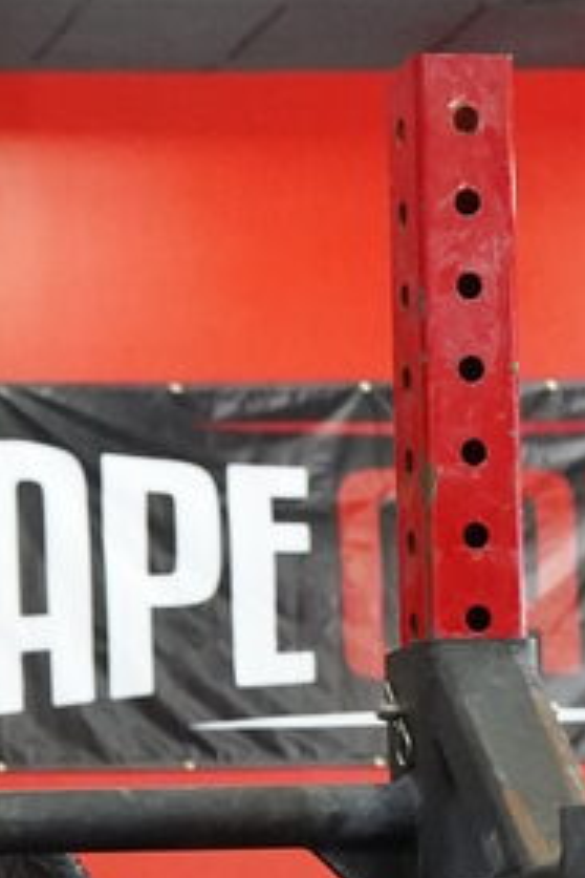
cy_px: 972
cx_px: -324
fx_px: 3851
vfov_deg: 12.8
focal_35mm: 158
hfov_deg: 8.5
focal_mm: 33
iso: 8000
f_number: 3.5
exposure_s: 1/200
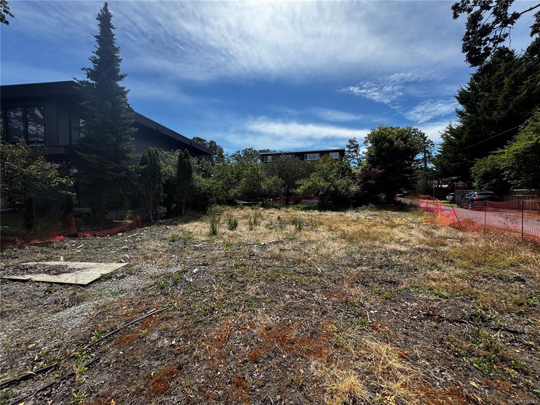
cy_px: 202
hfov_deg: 102.1
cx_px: 270
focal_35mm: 14
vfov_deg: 85.7
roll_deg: +0.3
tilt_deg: -2.7
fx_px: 218
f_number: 2.2
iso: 40
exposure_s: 1/1567
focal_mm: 2.22
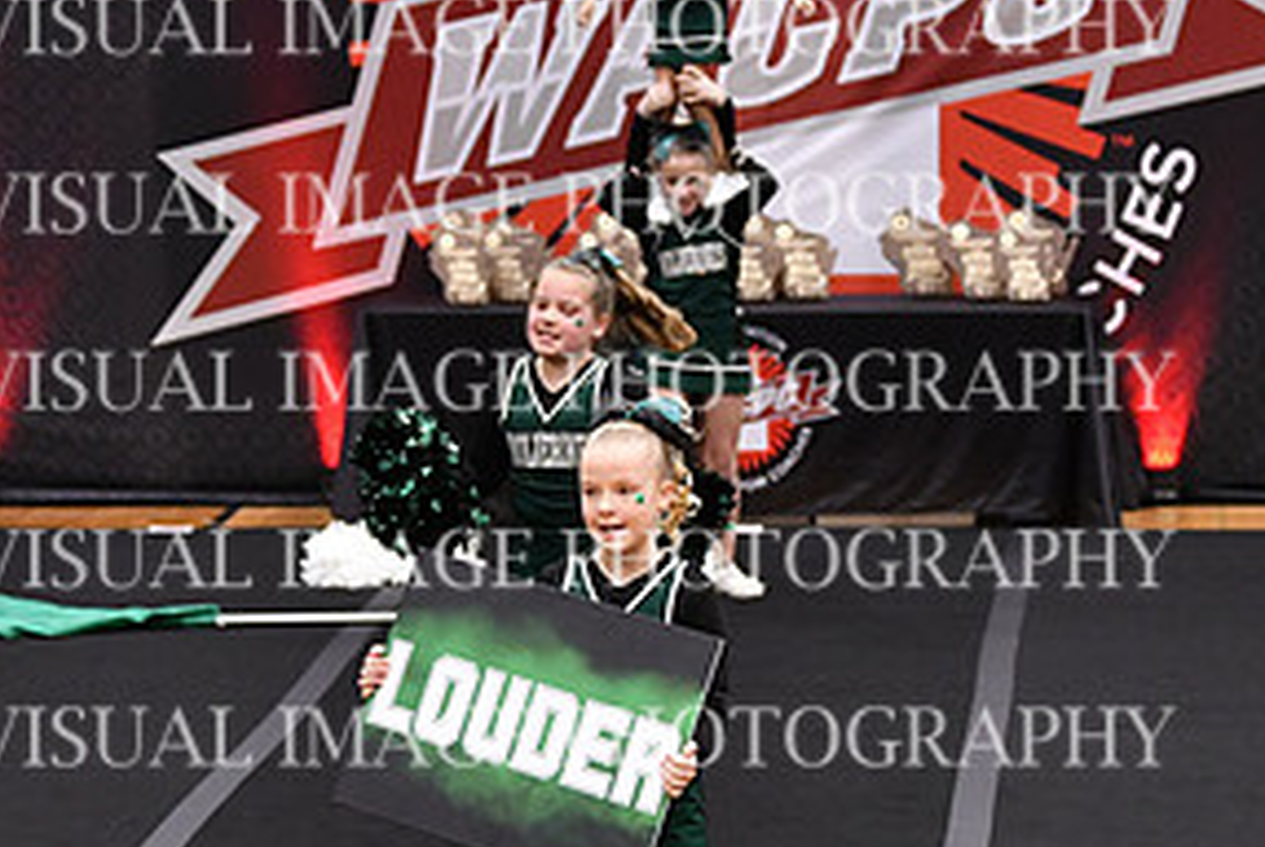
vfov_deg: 6.5
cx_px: 538
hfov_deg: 9.7
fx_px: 7457
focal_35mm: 212
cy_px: 470
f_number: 2.8
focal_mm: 70
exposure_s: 1/800
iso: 4000
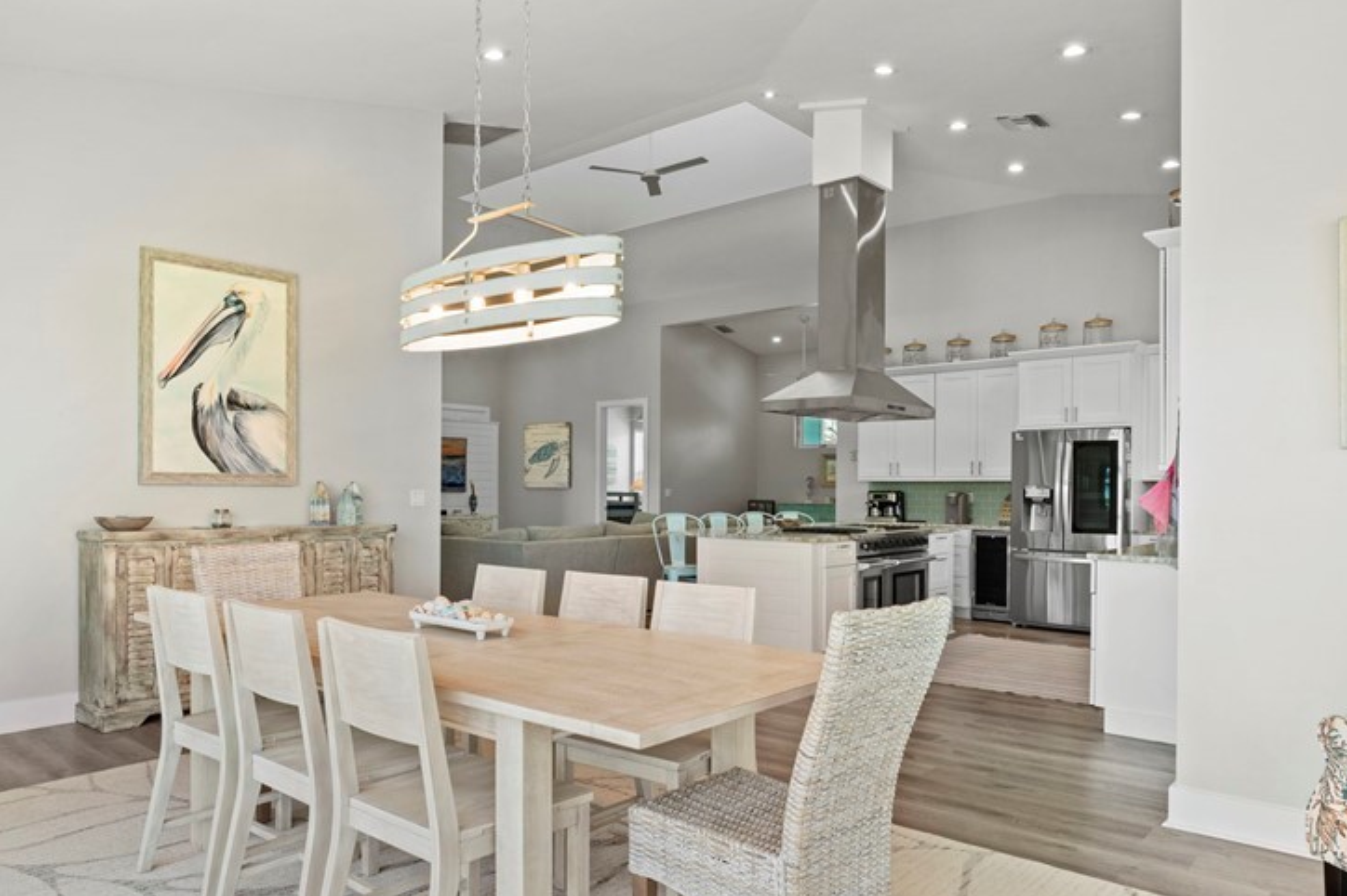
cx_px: 590
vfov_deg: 52.9
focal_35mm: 24
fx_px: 898
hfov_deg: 73.5
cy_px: 514
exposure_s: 1/6
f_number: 9
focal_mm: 16
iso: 200
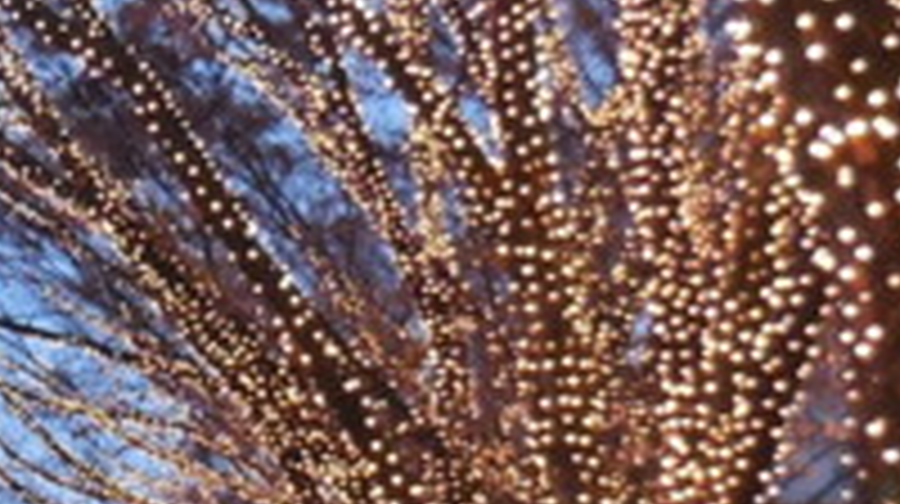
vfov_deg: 11.0
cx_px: 14
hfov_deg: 19.1
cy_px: 387
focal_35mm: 109
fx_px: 2598
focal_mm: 4.5
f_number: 3.1
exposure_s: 1/15
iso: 400
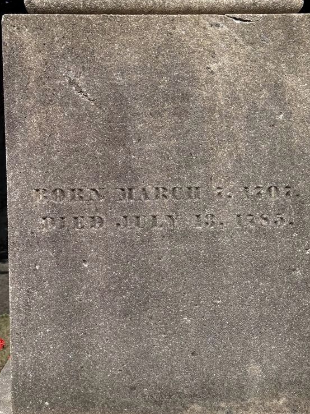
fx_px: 621
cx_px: 159
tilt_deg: -3.2
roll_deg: +2.4
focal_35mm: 52
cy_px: 209
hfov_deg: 28.0
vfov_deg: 36.8
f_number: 1.78
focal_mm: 6.76
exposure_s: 1/6536
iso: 64
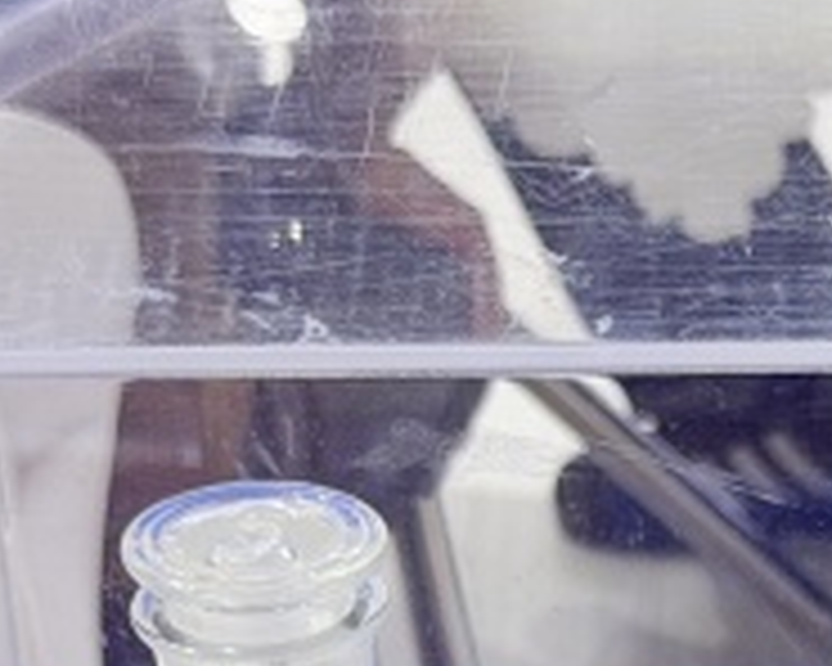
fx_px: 4999
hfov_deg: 9.3
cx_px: 1169
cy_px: 1278
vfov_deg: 7.4
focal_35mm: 203
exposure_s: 1/100
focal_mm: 6.76
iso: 50
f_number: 1.78
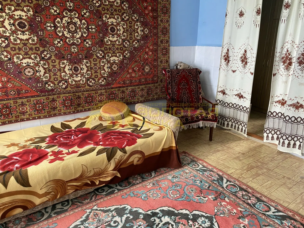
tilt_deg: -17.1
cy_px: 114
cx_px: 152
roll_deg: +0.4
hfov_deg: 67.3
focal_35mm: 26
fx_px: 228
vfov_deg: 53.1
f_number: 1.8
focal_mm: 4.25
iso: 320
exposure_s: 1/60
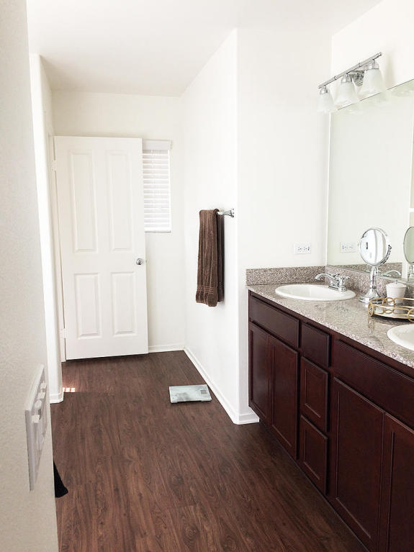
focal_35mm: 29
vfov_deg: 61.7
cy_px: 276
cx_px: 207
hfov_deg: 48.2
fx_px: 463
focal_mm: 4.15
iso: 40
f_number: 2.2
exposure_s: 1/30
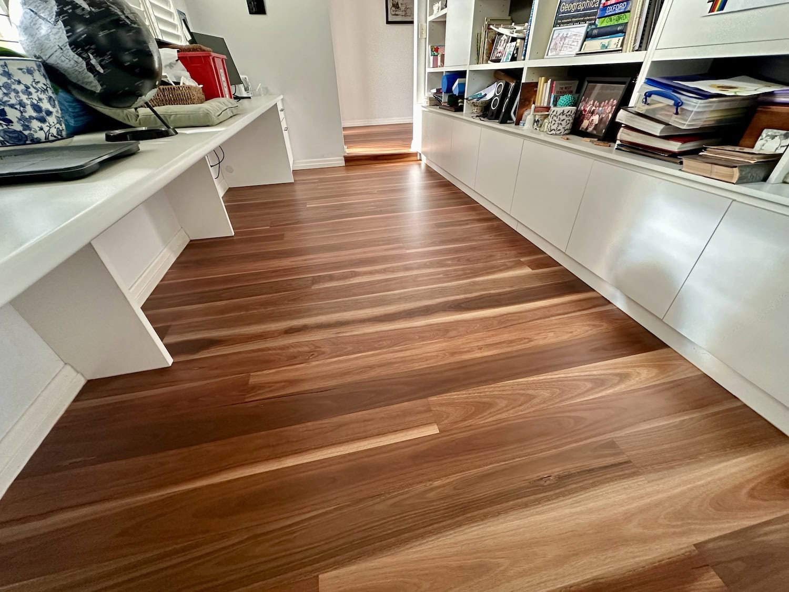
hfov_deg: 102.1
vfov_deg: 85.7
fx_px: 319
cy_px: 296
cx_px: 394
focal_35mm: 14
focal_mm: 2.2
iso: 320
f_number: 2.2
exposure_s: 1/74
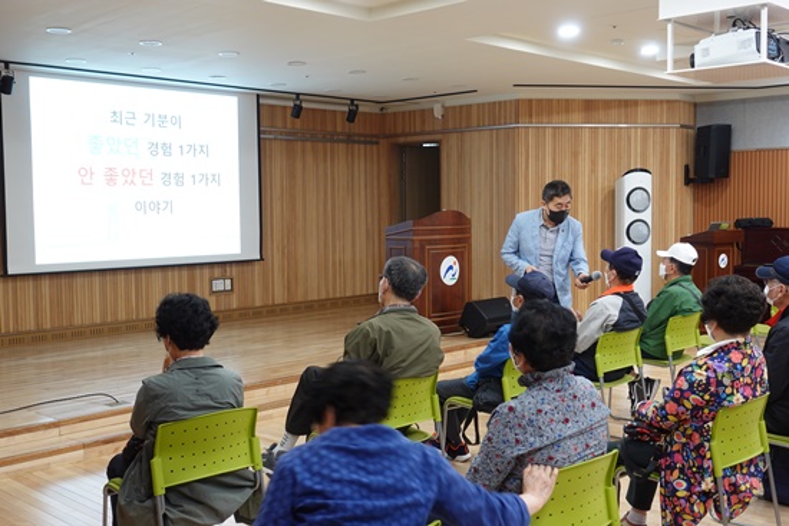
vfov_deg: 32.6
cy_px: 263
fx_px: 899
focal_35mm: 41
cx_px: 394
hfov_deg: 47.4
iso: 250
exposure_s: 1/30
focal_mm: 15.46
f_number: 2.8
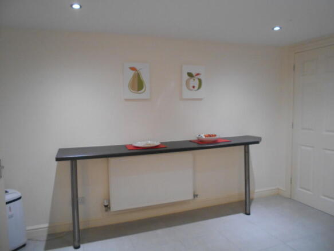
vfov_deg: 53.0
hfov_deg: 67.3
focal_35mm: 26
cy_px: 126
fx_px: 251
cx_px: 167
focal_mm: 4.6
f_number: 3.2
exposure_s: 1/30
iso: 400
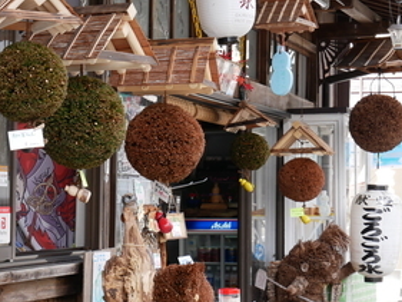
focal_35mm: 128
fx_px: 1487
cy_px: 158
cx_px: 21
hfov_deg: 15.2
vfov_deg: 11.6
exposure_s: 1/160
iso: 200
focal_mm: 30
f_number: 5.6
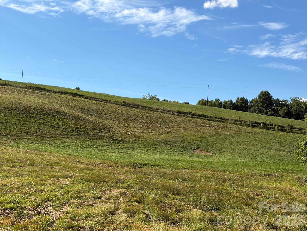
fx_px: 461
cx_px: 154
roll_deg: -1.9
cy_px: 116
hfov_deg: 36.8
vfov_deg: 28.0
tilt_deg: +4.7
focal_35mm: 52
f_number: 1.6
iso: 32
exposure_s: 1/3125
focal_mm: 5.96
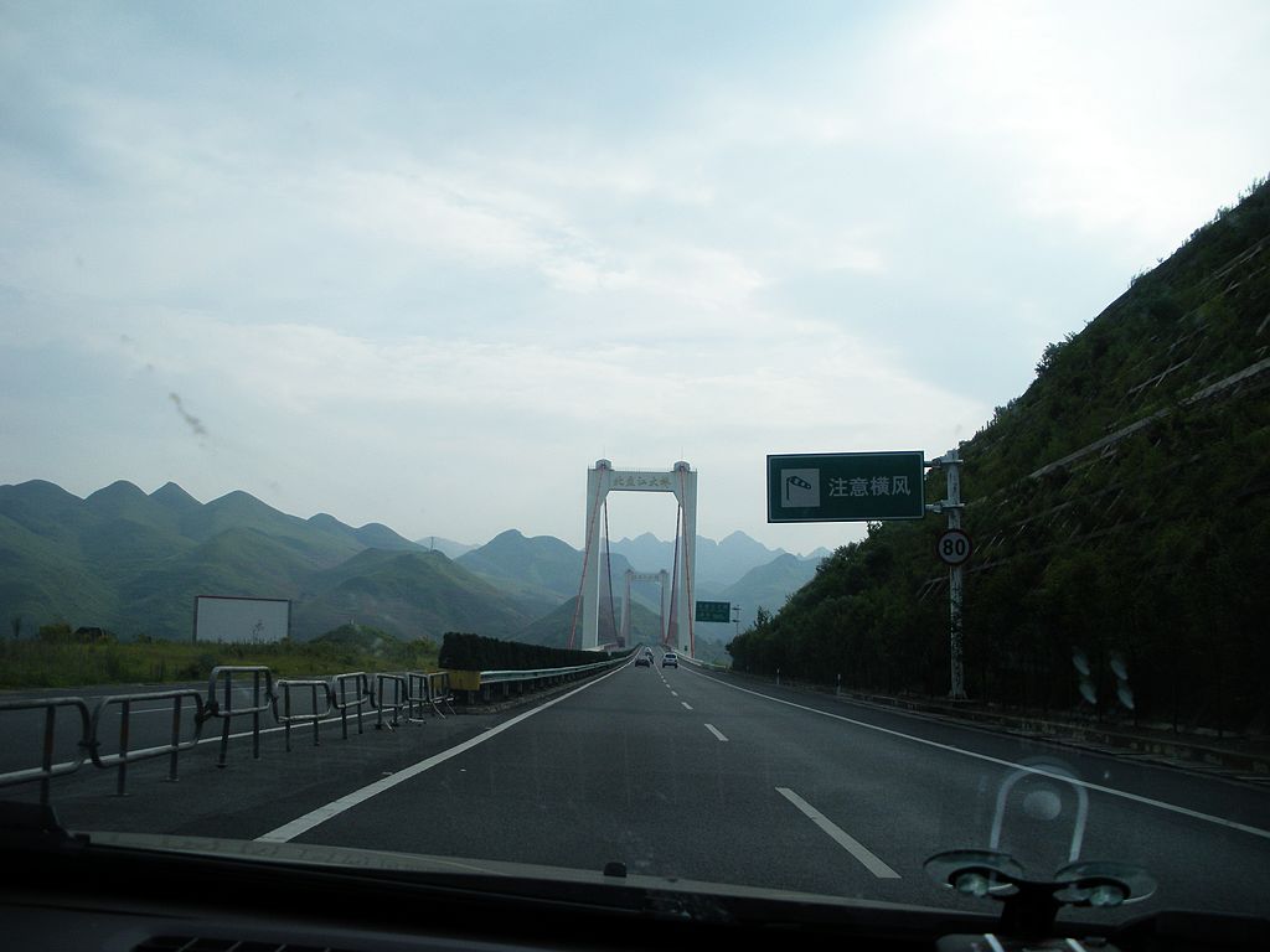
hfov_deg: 51.4
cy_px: 476
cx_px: 635
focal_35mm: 36
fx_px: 1321
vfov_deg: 39.7
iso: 64
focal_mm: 6.3
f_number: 3.5
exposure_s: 1/747
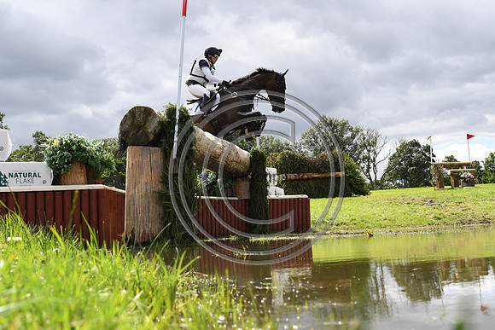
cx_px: 248
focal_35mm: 46
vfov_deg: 29.0
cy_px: 165
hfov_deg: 42.3
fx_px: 639
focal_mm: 31
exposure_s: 1/4000
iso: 2000
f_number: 8
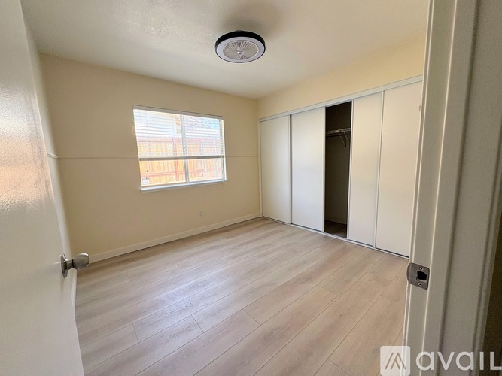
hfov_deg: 102.1
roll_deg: +1.7
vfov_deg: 85.7
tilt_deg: -7.3
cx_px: 251
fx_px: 203
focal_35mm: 14
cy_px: 188
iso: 64
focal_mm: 2.22
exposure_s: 1/139
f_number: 2.2
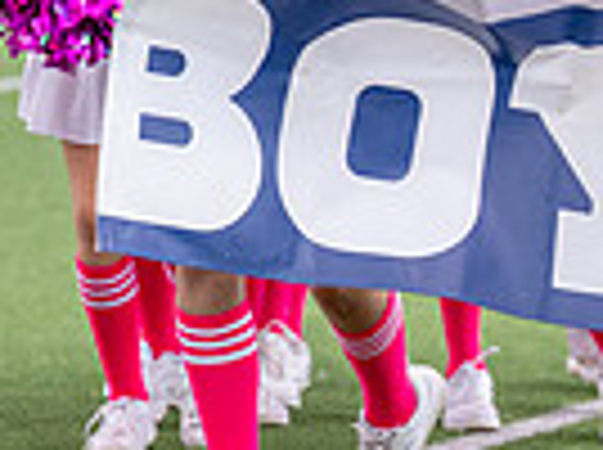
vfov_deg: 2.5
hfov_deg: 3.3
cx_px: 20
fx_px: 10311
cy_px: -144
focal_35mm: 593
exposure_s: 1/1600
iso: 320
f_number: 2.8
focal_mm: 129
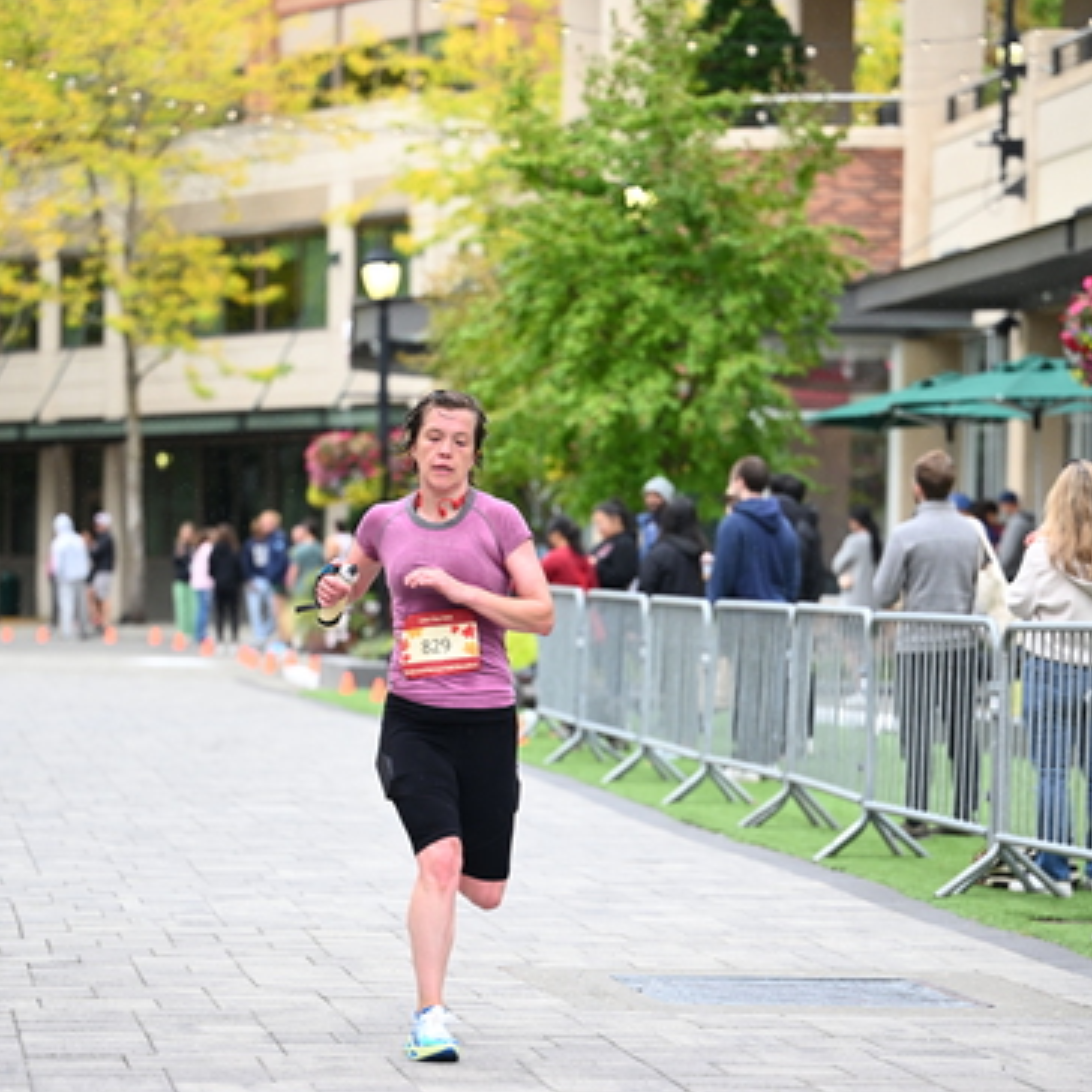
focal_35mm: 126
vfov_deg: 13.8
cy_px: 711
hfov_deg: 13.8
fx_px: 4497
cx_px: 548
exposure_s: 1/1600
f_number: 2.8
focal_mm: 98
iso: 1250
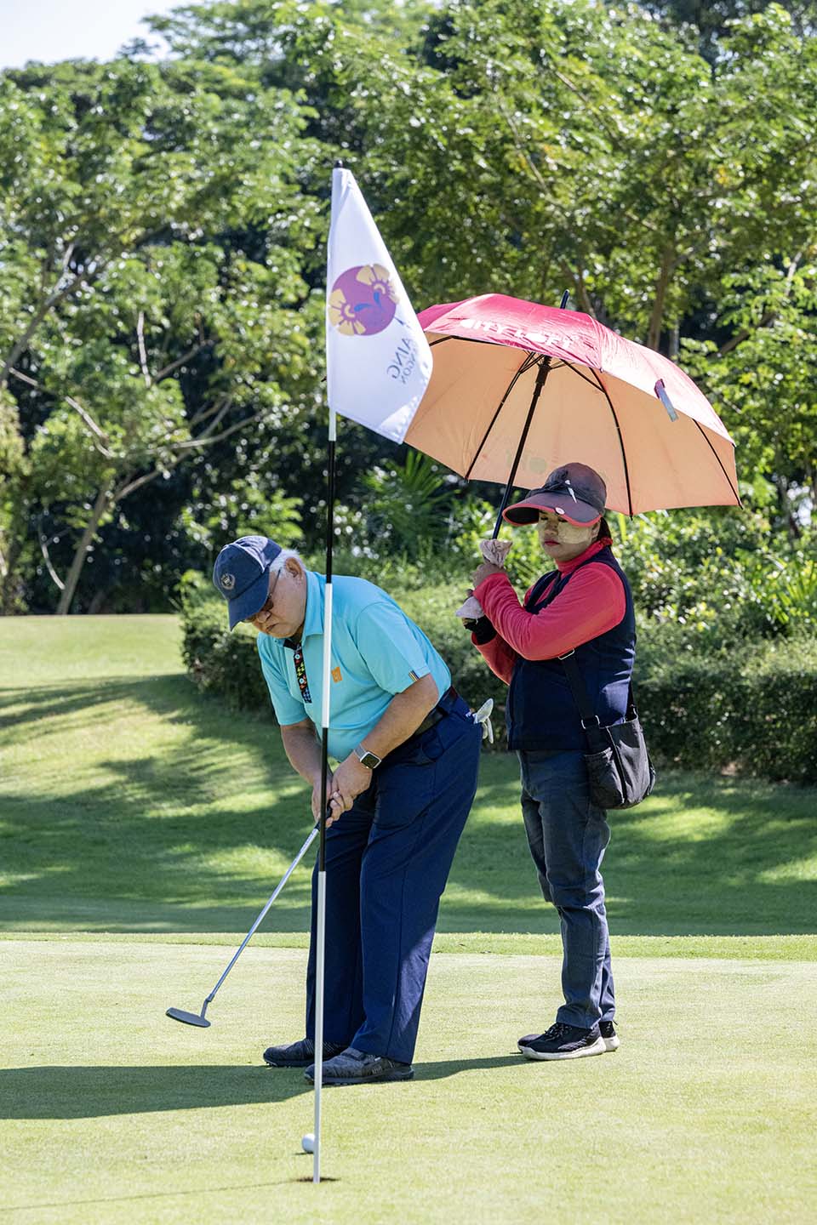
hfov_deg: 9.5
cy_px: 612
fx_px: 4936
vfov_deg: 14.2
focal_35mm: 145
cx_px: 408
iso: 1600
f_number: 7.1
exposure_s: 1/2000
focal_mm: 145
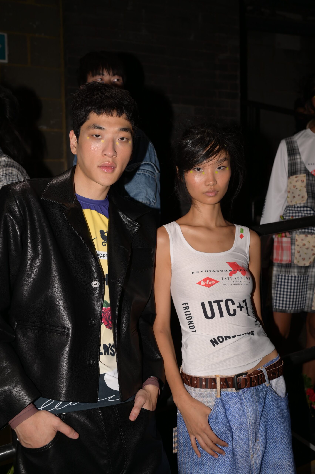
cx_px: 158
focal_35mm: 35
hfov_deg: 37.8
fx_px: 460
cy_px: 237
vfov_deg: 54.5
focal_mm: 35
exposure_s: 1/1000
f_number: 4
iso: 200
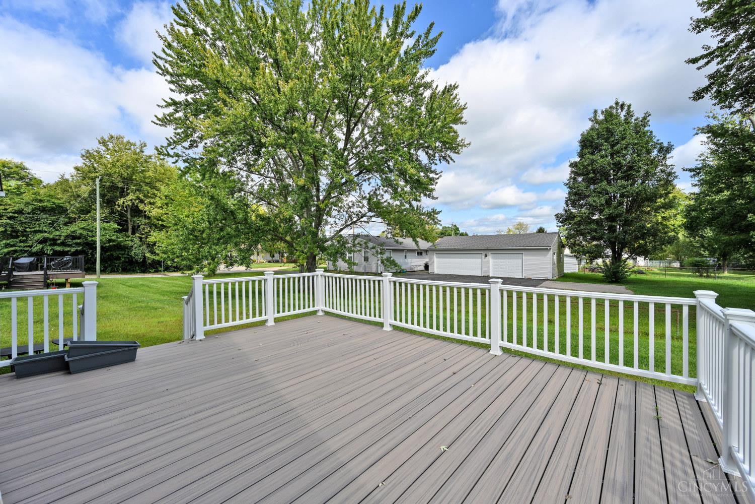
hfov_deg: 104.3
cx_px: 378
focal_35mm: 14
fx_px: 294
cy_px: 252
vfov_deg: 81.2
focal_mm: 14
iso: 100
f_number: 7.1
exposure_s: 1/400
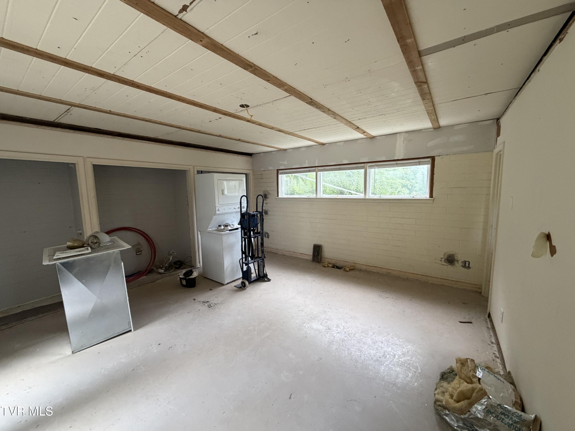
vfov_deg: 85.7
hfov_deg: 102.1
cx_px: 288
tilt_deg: -7.1
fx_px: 233
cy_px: 216
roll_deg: +0.9
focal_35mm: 14
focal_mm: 2.22
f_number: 2.2
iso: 320
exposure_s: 1/75
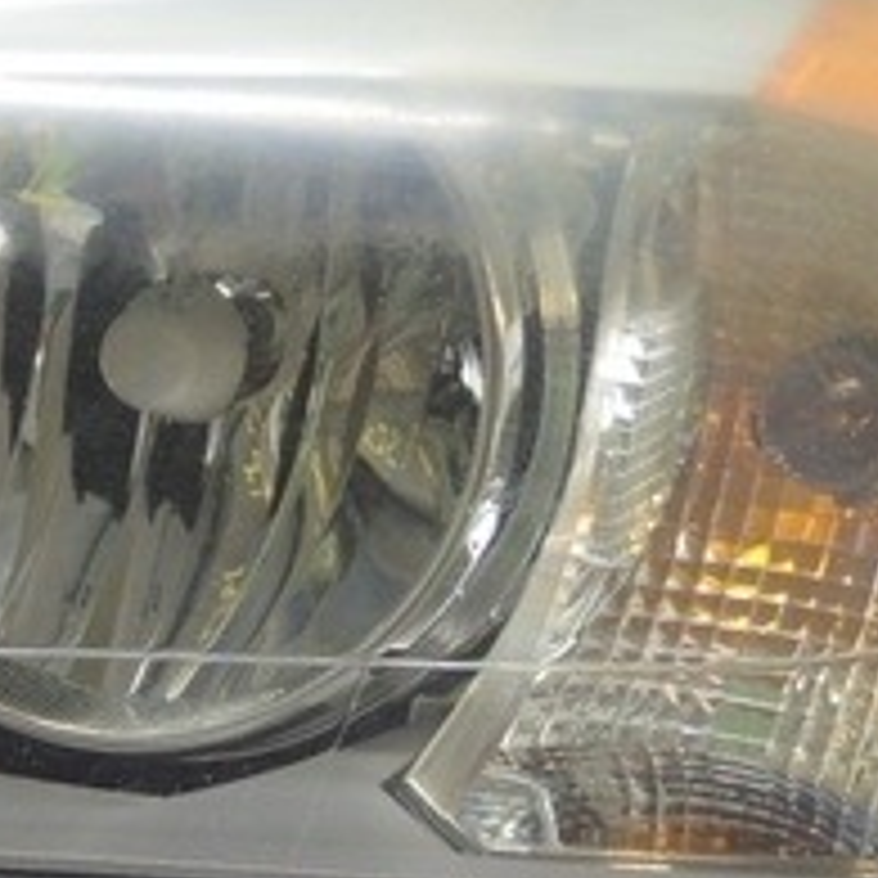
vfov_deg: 11.9
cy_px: 502
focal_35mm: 147
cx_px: -275
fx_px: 4218
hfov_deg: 11.6
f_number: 3.8
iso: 400
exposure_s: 1/50
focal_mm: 22
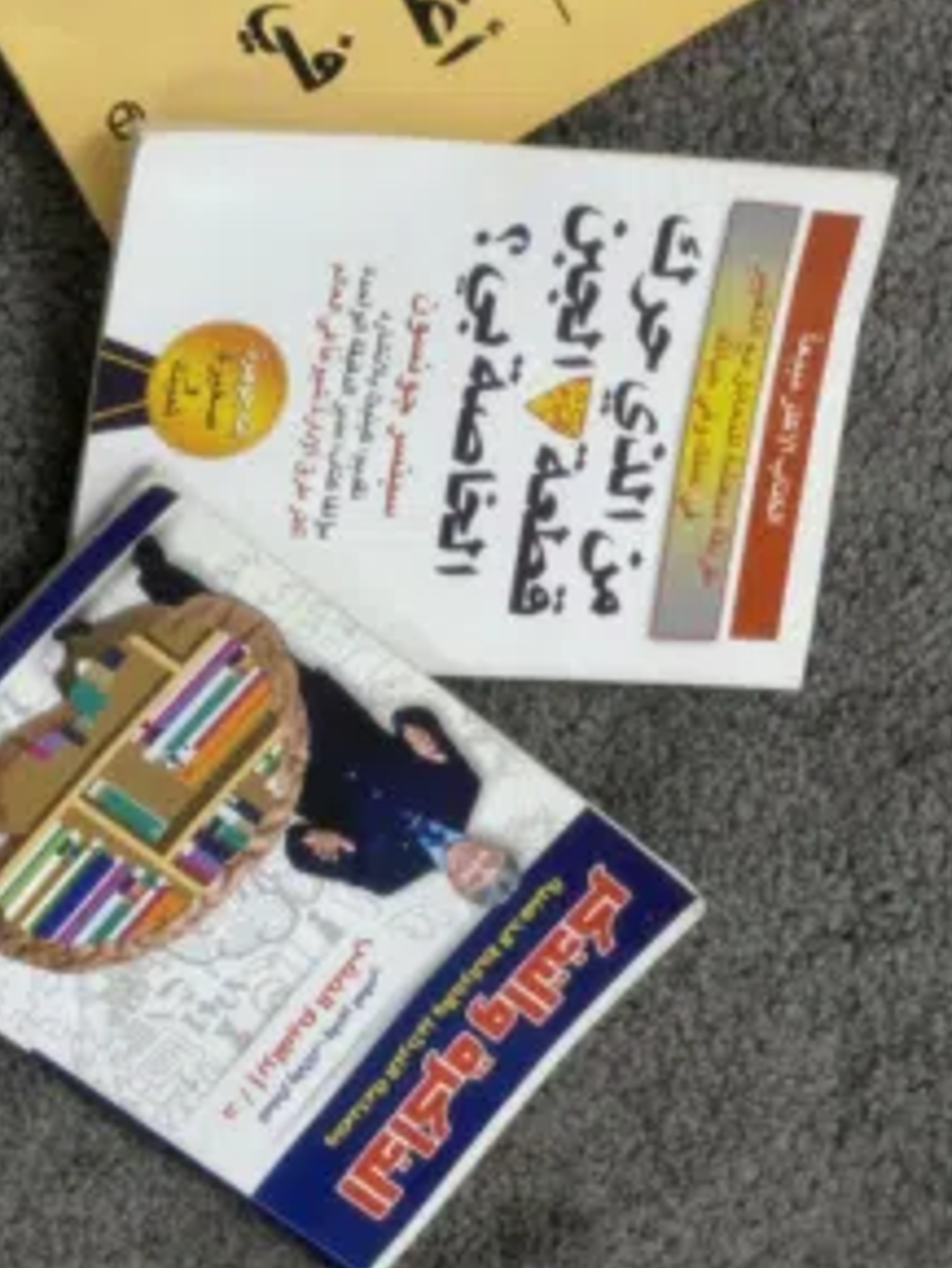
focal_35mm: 72
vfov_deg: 26.8
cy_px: 395
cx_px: 369
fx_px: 2638
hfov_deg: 20.4
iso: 250
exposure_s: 1/40
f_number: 2
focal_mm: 6
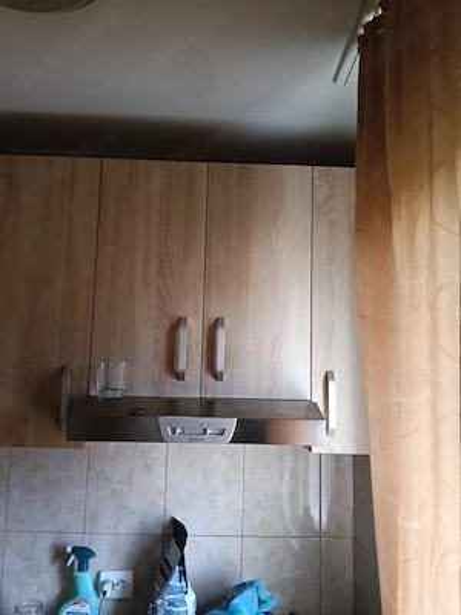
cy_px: 308
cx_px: 230
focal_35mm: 27
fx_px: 479
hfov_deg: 51.4
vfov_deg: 65.3
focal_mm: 3.98
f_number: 1.8
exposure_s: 1/25
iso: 1250
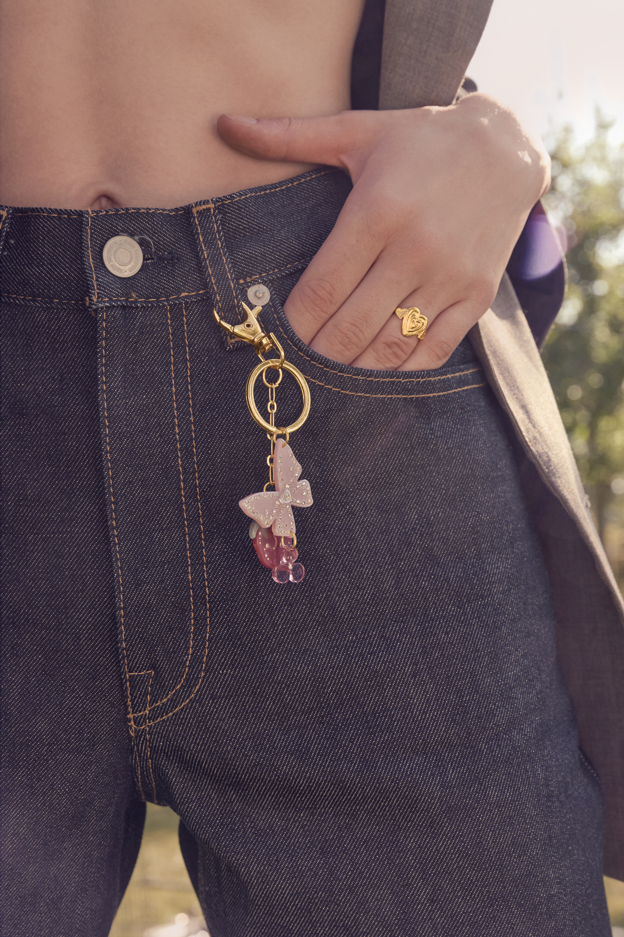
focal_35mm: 49
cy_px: 468
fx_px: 1274
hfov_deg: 27.5
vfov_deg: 40.3
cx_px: 312
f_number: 8
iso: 500
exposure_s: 1/400
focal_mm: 49
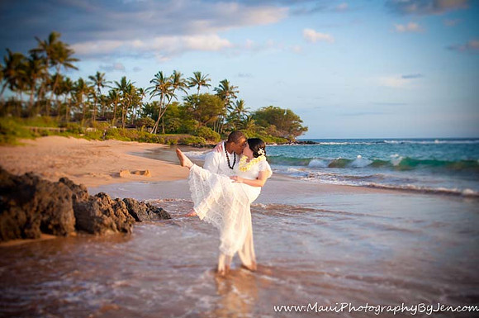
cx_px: 240
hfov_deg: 46.5
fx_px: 558
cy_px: 159
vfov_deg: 31.8
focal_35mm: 42
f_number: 2.8
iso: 400
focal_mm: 28
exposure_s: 1/1600
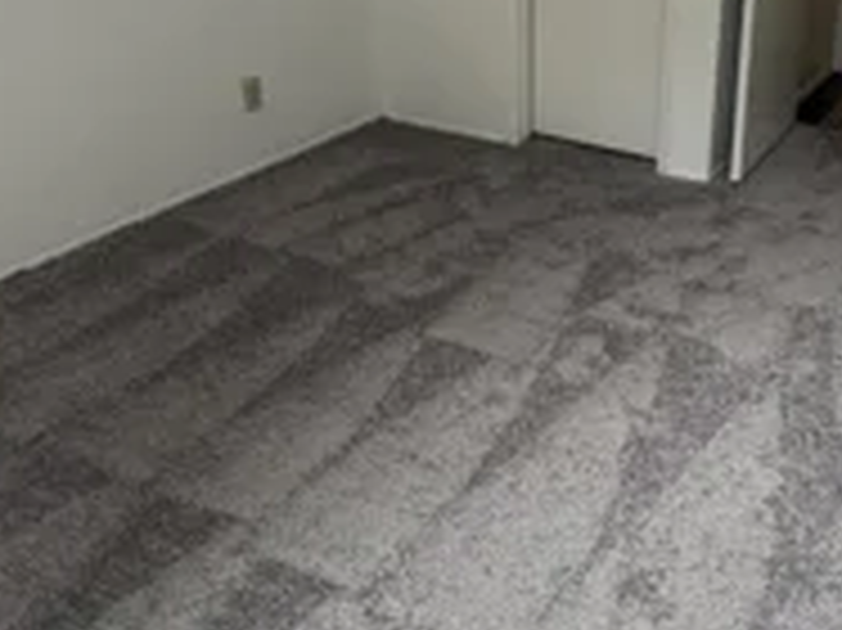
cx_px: 590
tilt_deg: -26.5
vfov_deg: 34.1
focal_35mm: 42
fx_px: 1021
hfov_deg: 43.9
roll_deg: +1.9
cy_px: 238
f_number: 2.2
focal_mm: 2.22
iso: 64
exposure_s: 1/99
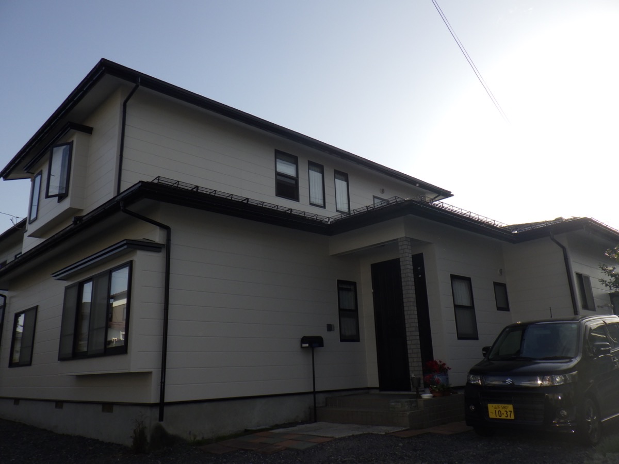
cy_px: 232
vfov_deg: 49.7
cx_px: 310
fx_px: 501
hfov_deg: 63.4
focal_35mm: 28
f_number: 4.2
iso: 125
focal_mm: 5
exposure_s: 1/1000
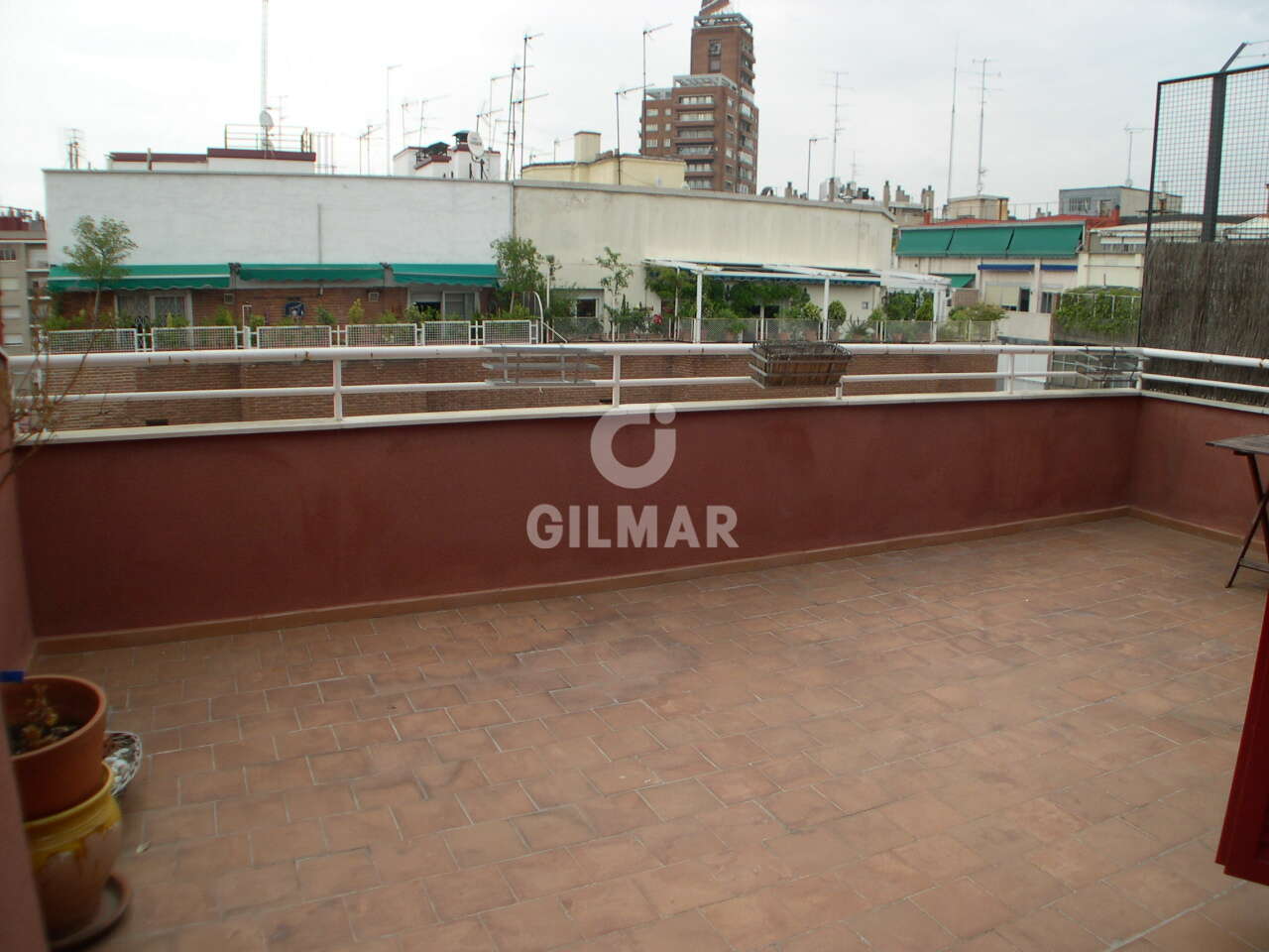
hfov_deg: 49.0
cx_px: 634
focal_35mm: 38
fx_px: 1393
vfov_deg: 37.7
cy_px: 476
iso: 100
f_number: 2.8
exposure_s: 1/487
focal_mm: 8
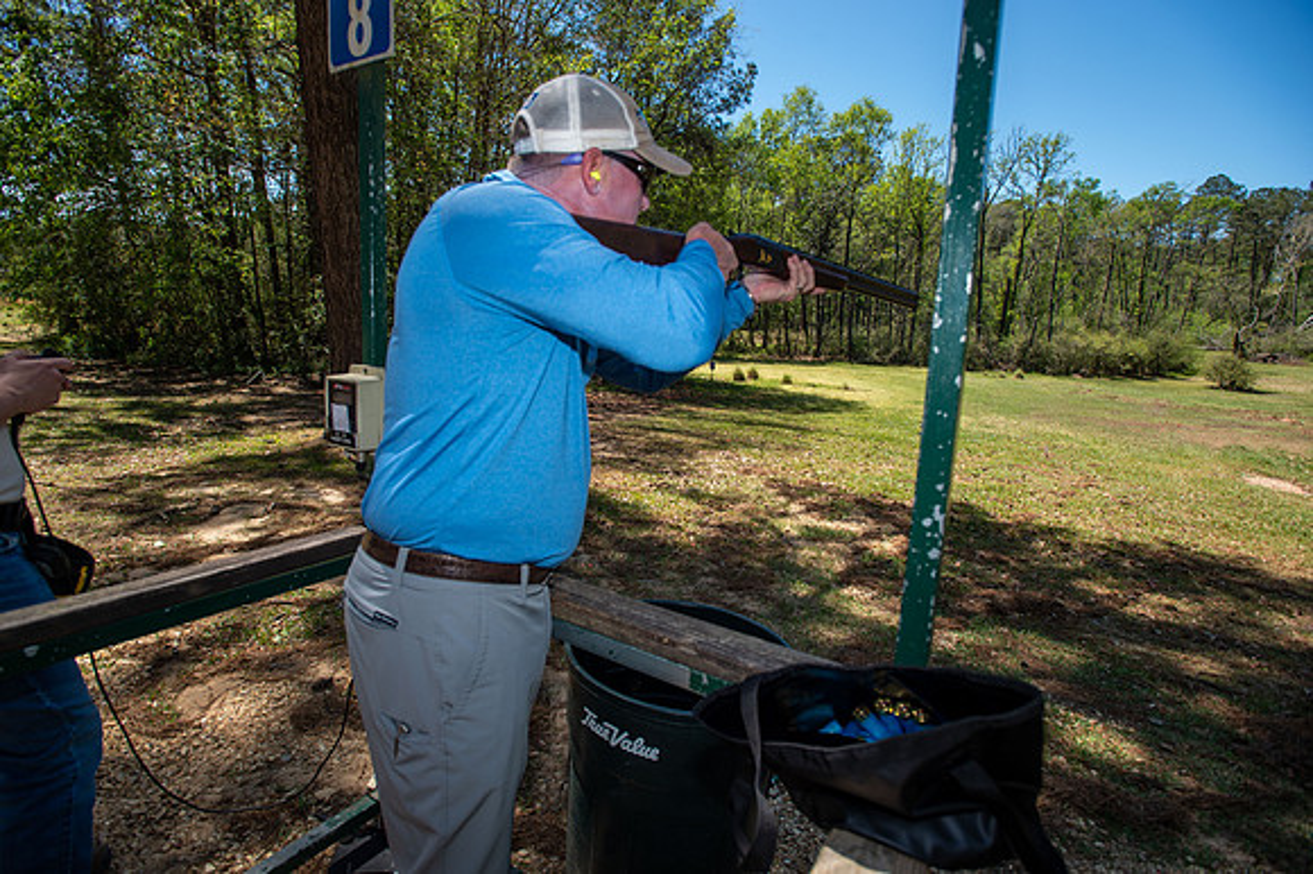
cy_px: 437
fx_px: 620
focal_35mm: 17
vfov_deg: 70.4
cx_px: 656
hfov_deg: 93.3
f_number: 5
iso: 80
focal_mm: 17
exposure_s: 1/250
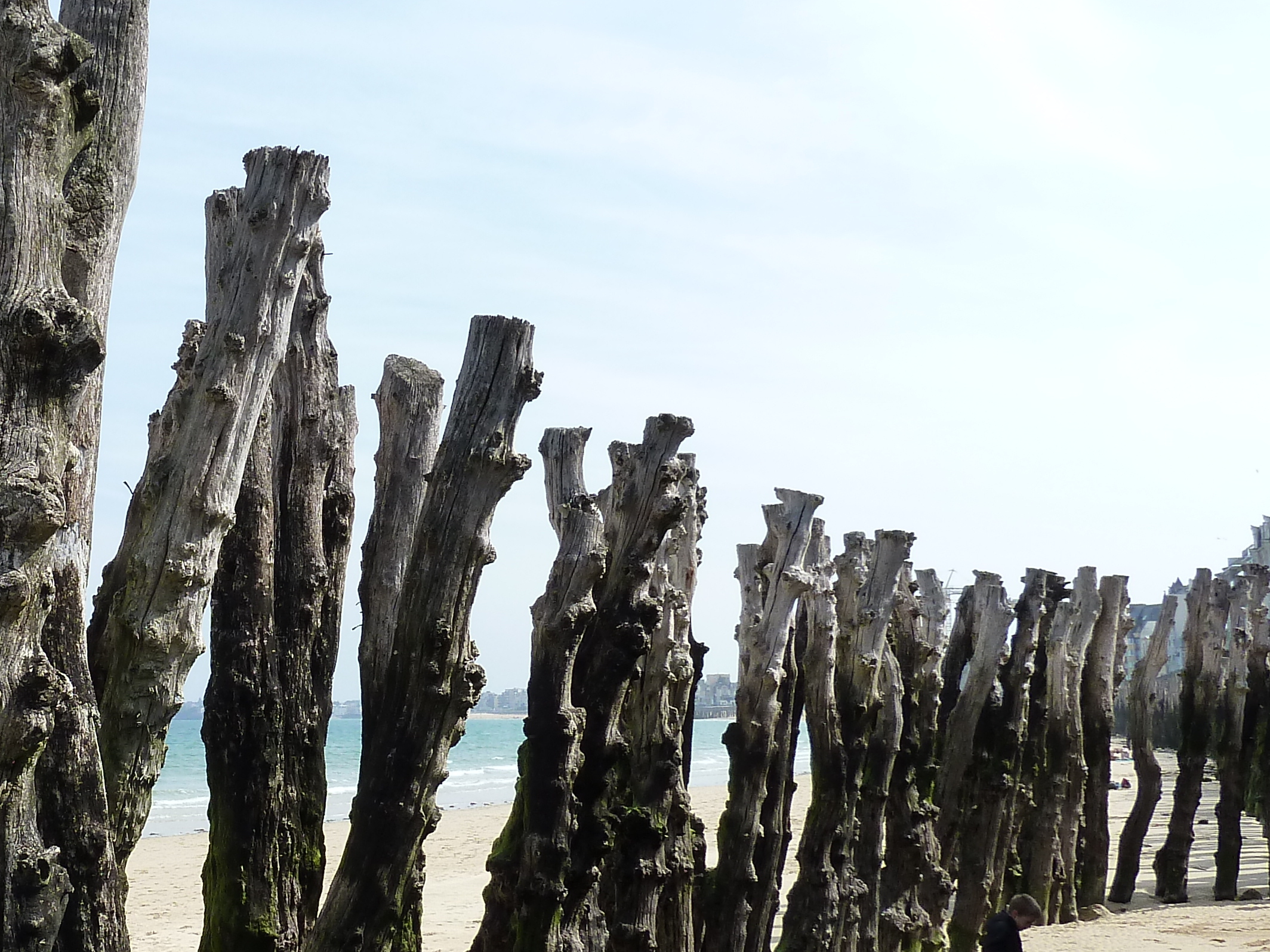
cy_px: 571
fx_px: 1724
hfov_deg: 38.2
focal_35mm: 47
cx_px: 172
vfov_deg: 30.8
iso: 125
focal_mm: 4.1
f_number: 4
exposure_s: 1/500
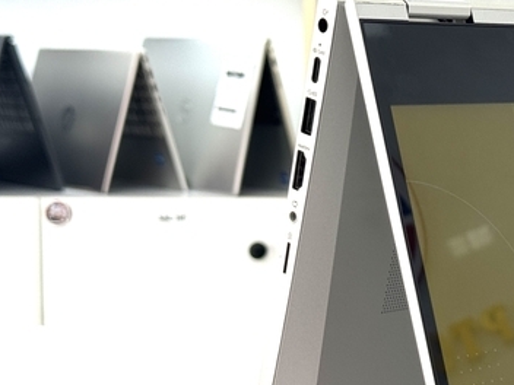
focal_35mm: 109
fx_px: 1619
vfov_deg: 13.6
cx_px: 553
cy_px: 257
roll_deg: +0.2
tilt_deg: -7.2
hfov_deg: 17.5
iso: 50
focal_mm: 6.76
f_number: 1.78
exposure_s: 1/129
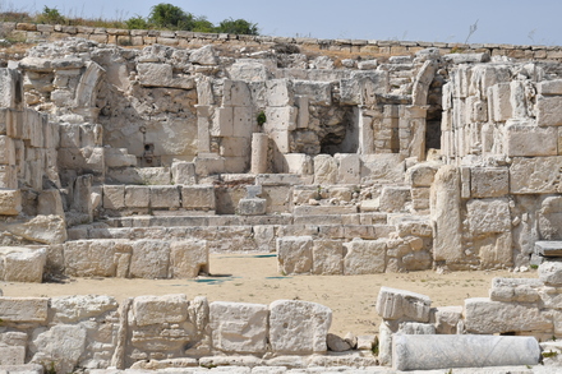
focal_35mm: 99
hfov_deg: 20.6
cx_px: 281
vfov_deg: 13.8
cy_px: 187
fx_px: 1545
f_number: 9
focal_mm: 66
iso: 250
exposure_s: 1/800
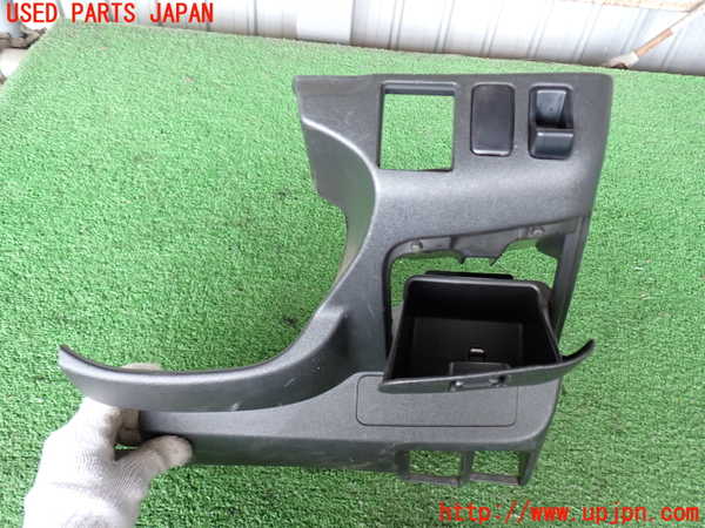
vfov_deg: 46.8
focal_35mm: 30
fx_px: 611
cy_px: 264
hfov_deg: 60.0
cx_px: 352
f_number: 2.3
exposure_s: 1/30
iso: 250
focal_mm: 5.4
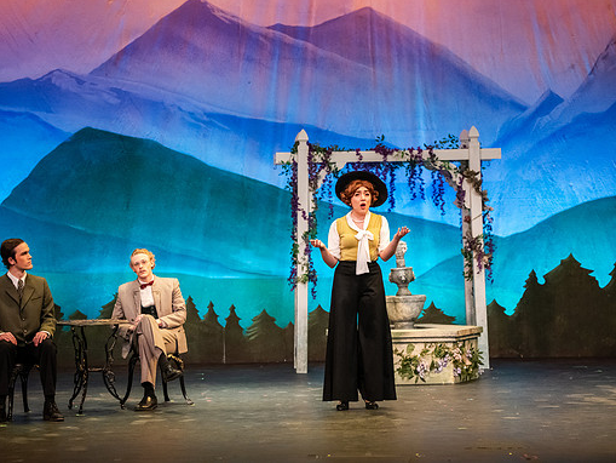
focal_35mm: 115
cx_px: 290
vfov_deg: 12.9
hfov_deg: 17.1
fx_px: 2047
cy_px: 230
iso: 4000
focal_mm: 105
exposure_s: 1/320
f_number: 3.2
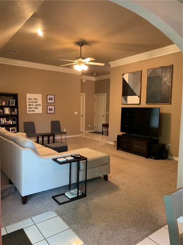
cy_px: 122
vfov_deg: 67.3
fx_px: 183
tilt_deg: -3.3
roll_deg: -0.5
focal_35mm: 26
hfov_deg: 53.1
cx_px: 92
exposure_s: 1/40
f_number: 1.8
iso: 320
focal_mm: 4.25
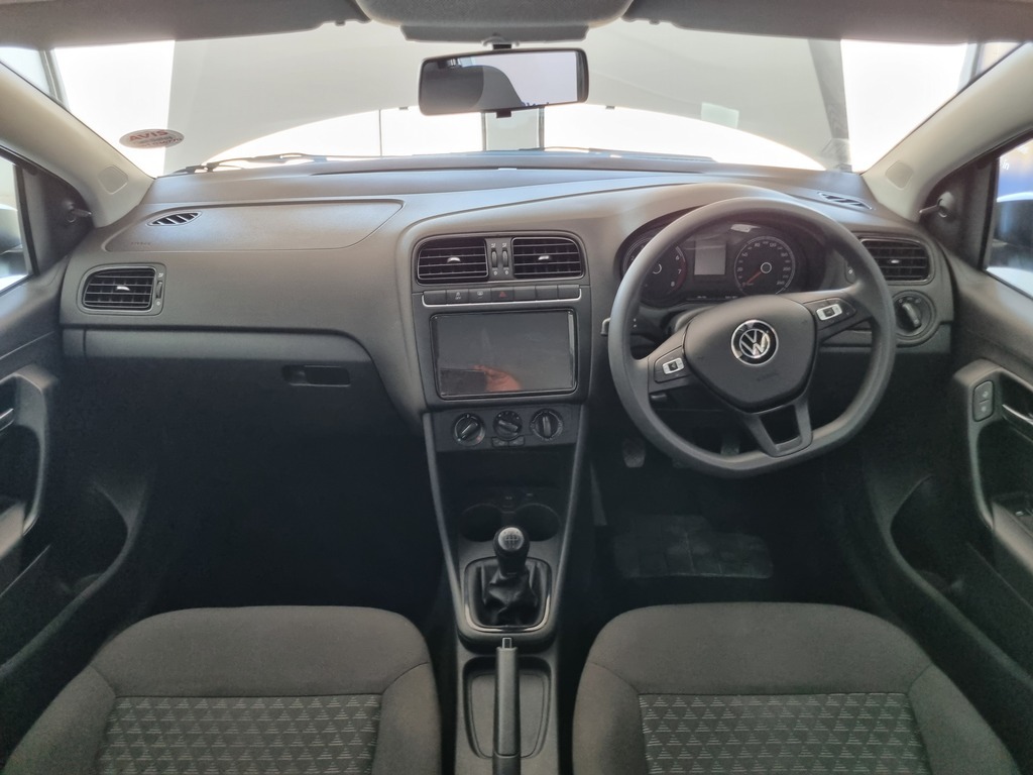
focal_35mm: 26
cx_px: 516
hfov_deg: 67.3
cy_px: 388
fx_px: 776
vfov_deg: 53.1
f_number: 1.8
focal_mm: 5.4
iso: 250
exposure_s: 1/50
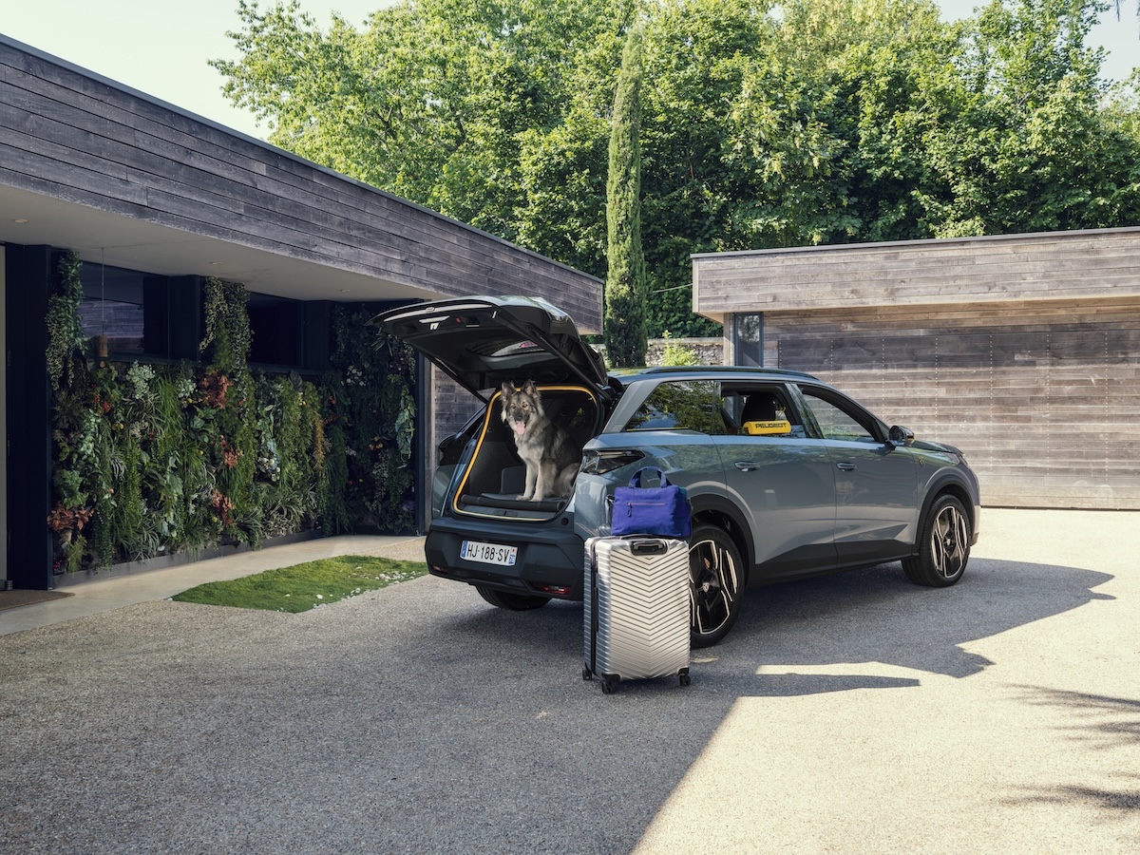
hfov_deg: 58.4
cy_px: 428
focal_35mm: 31
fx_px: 1021
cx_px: 570
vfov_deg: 45.4
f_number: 8
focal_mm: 38.9
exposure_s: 1/30
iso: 160
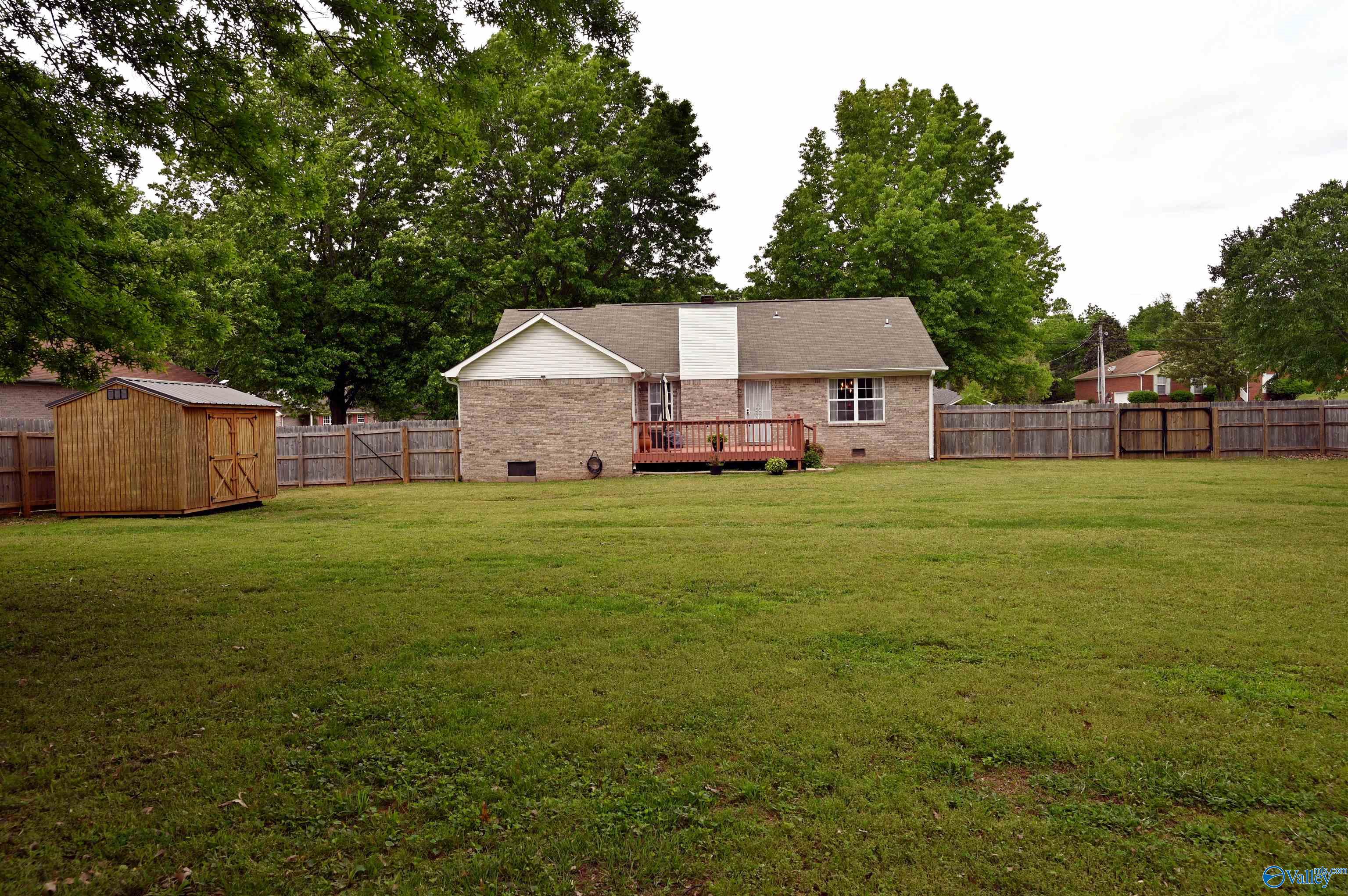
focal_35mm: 24
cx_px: 674
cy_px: 448
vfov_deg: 53.1
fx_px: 898
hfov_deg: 73.8
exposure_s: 1/200
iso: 100
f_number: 7.1
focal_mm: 24
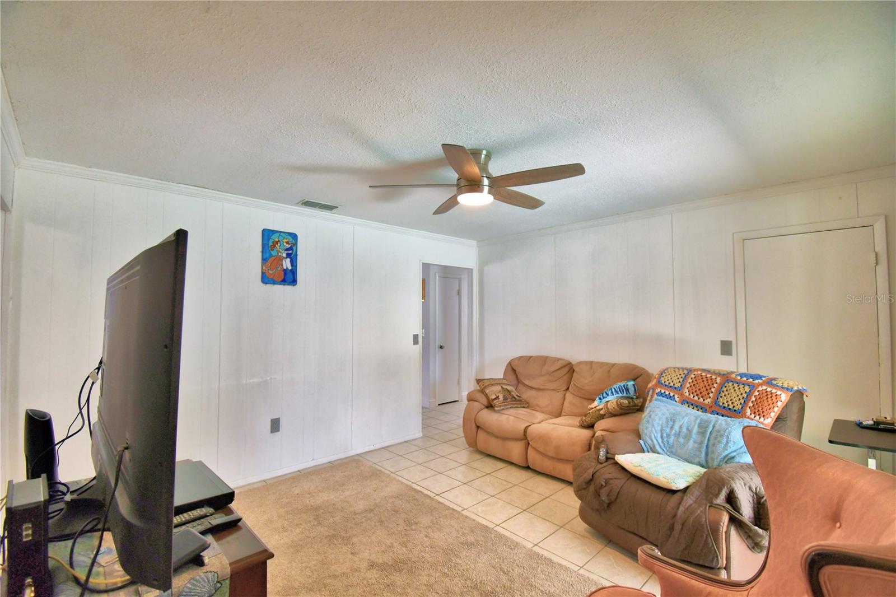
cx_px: 448
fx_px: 373
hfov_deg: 100.4
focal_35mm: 15
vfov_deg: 77.3
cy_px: 298
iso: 400
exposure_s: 1/50
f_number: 4.5
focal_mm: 10
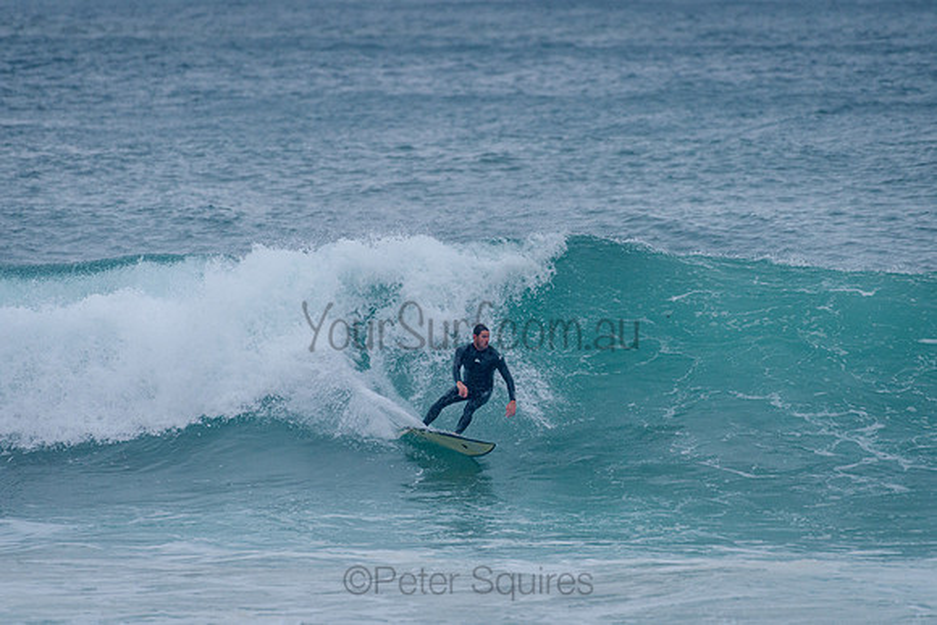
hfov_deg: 3.4
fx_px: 15946
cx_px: 468
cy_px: 312
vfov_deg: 2.2
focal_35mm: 613
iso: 560
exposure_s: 1/2000
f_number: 5.6
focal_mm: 500
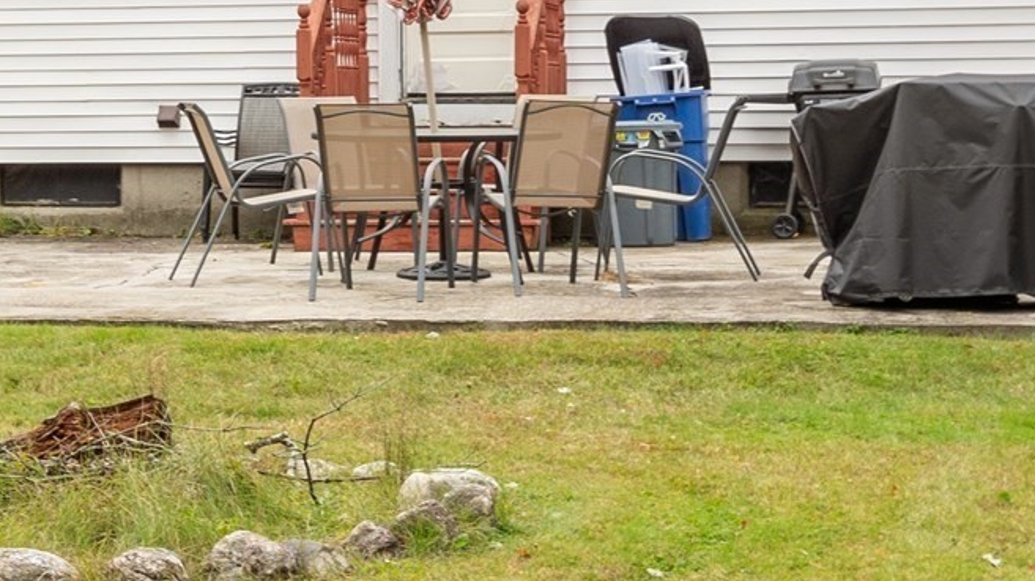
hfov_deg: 21.4
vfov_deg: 12.2
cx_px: 124
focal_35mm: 98
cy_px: -34
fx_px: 2689
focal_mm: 20
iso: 125
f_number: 8
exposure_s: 1/125
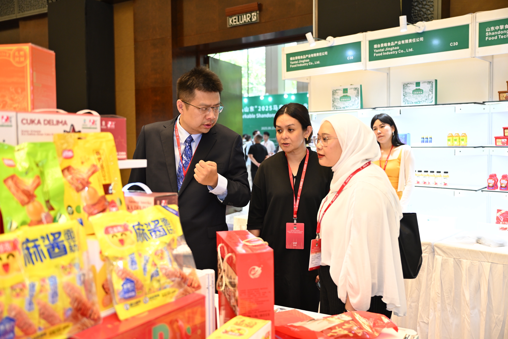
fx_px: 480
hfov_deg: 55.8
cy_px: 170
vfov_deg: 38.9
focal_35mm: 34
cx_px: 254
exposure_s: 1/125
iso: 640
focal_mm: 34
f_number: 2.8
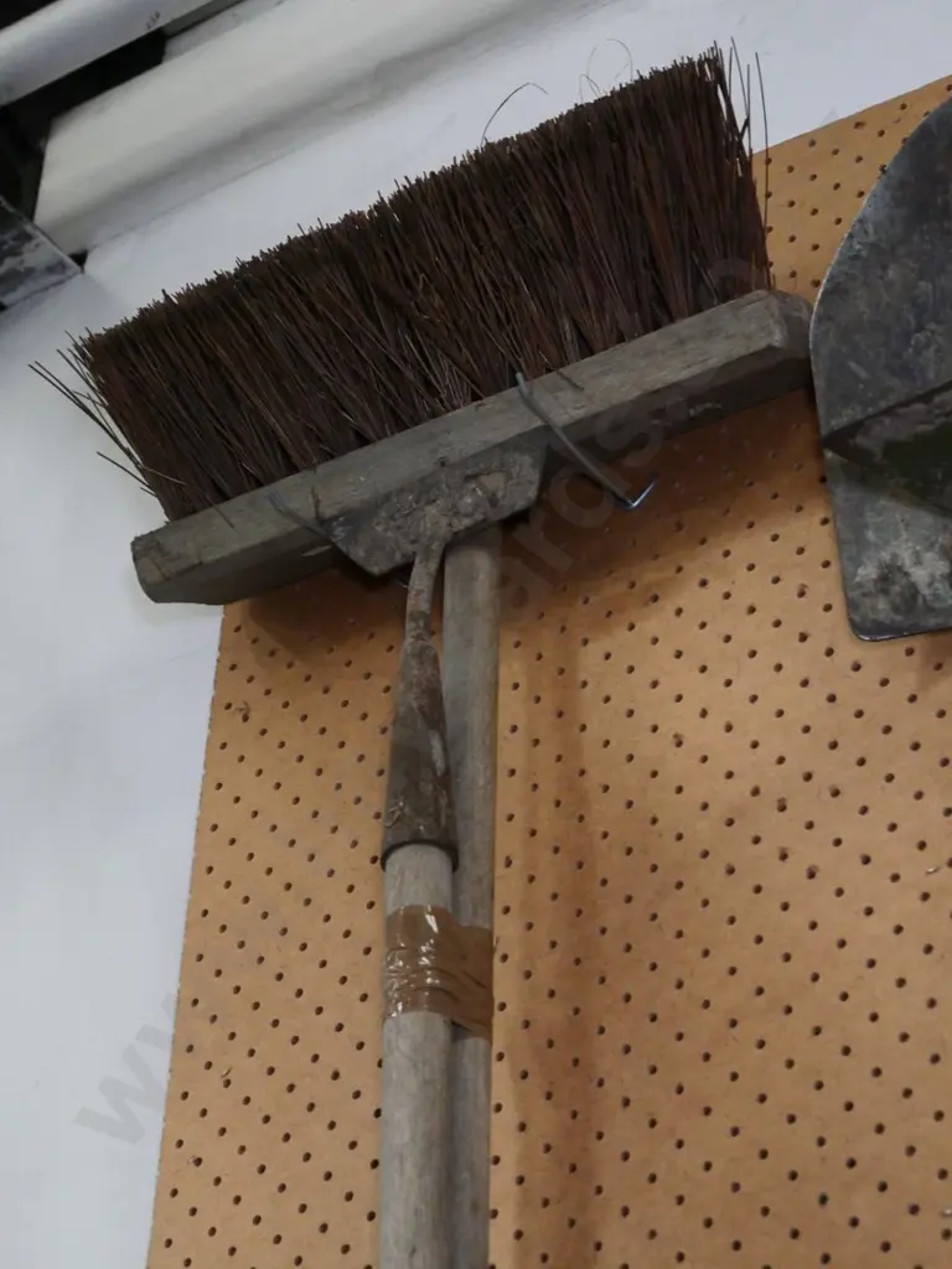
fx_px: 2860
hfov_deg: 18.9
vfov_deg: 25.0
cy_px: 634
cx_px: 476
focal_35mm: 78
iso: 3200
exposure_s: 1/250
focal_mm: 39
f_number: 5.4
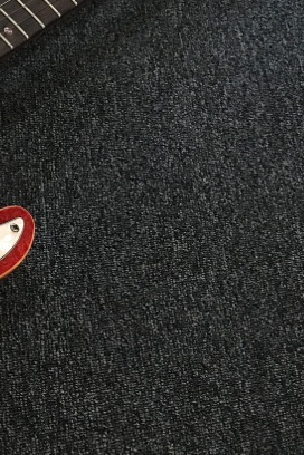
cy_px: 254
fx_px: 937
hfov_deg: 15.9
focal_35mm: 74
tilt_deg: -55.3
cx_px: -227
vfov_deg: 27.3
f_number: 2.2
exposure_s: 1/30
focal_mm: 4.15
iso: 125
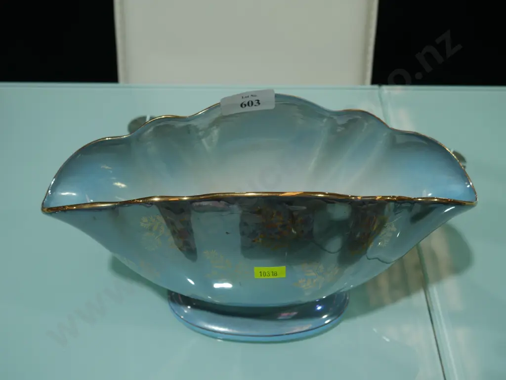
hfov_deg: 41.2
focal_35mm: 46
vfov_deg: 31.5
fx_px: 673
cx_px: 253
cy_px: 190
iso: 200
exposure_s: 1/60
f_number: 5.1
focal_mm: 23
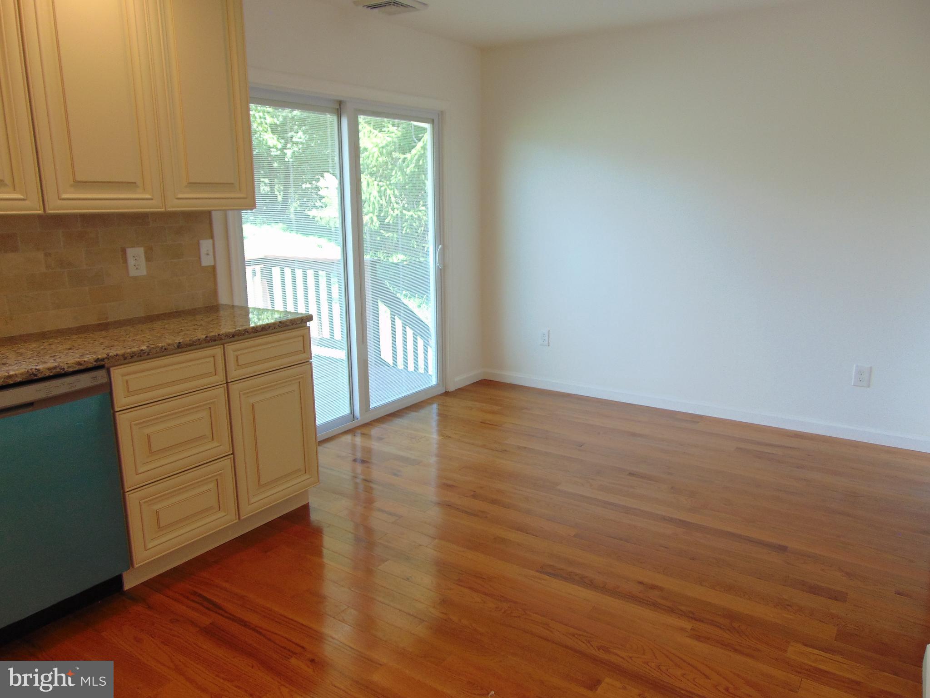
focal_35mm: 25
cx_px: 465
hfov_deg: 69.4
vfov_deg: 54.9
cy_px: 349
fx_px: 672
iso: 80
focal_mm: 4.5
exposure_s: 1/40
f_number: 3
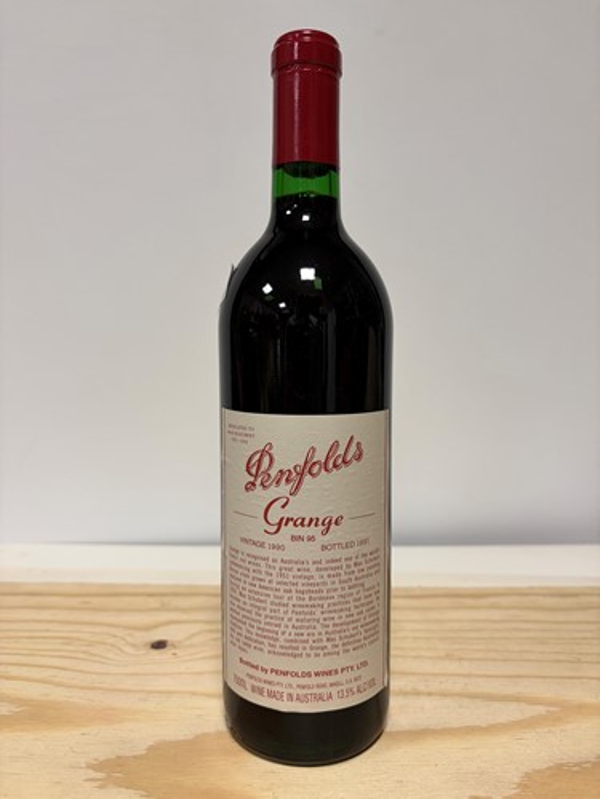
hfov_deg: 53.1
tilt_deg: -4.8
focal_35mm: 26
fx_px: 601
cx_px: 300
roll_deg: +0.8
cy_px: 400
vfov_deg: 67.3
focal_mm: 5.96
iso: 125
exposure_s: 1/100
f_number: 1.6
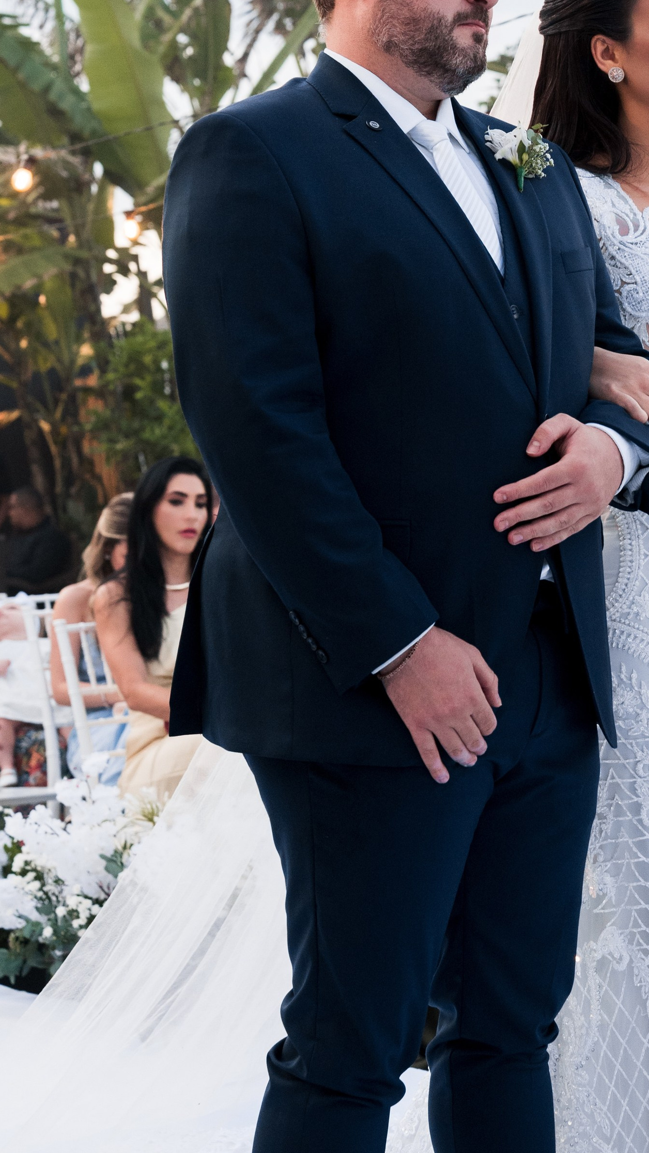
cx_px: 529
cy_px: 479
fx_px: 2478
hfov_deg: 14.8
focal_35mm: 81
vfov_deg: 26.2
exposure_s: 1/200
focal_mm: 45
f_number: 4.5
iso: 1400
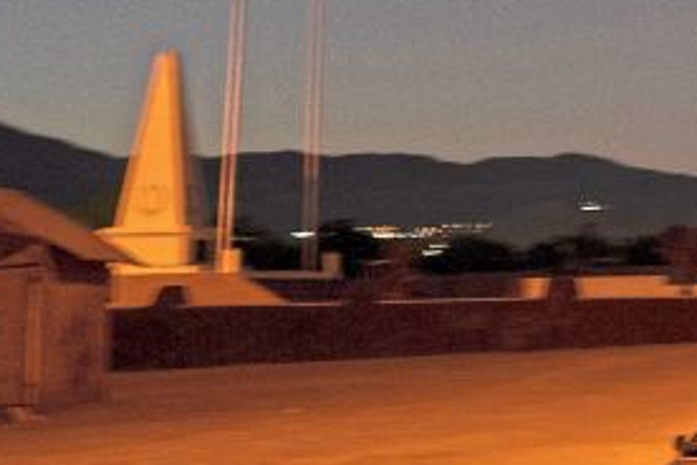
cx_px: 1290
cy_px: -227
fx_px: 3039
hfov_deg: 12.0
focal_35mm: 157
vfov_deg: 8.5
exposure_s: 1/50
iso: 1250
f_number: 1.4
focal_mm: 35
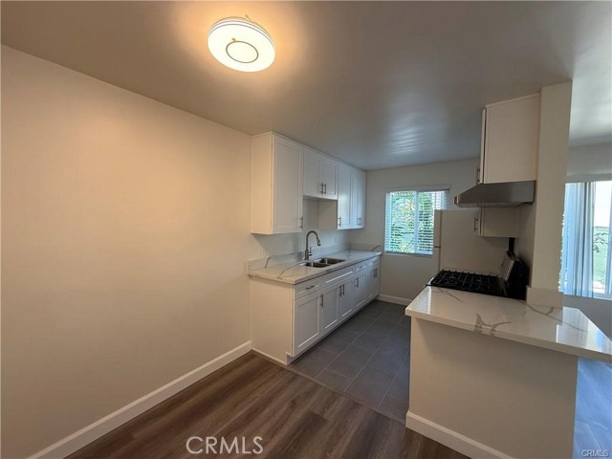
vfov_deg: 85.7
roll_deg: -0.5
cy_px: 230
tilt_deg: -2.4
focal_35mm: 14
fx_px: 248
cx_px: 306
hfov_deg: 102.1
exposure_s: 1/120
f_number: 2.2
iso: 200
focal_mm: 2.22
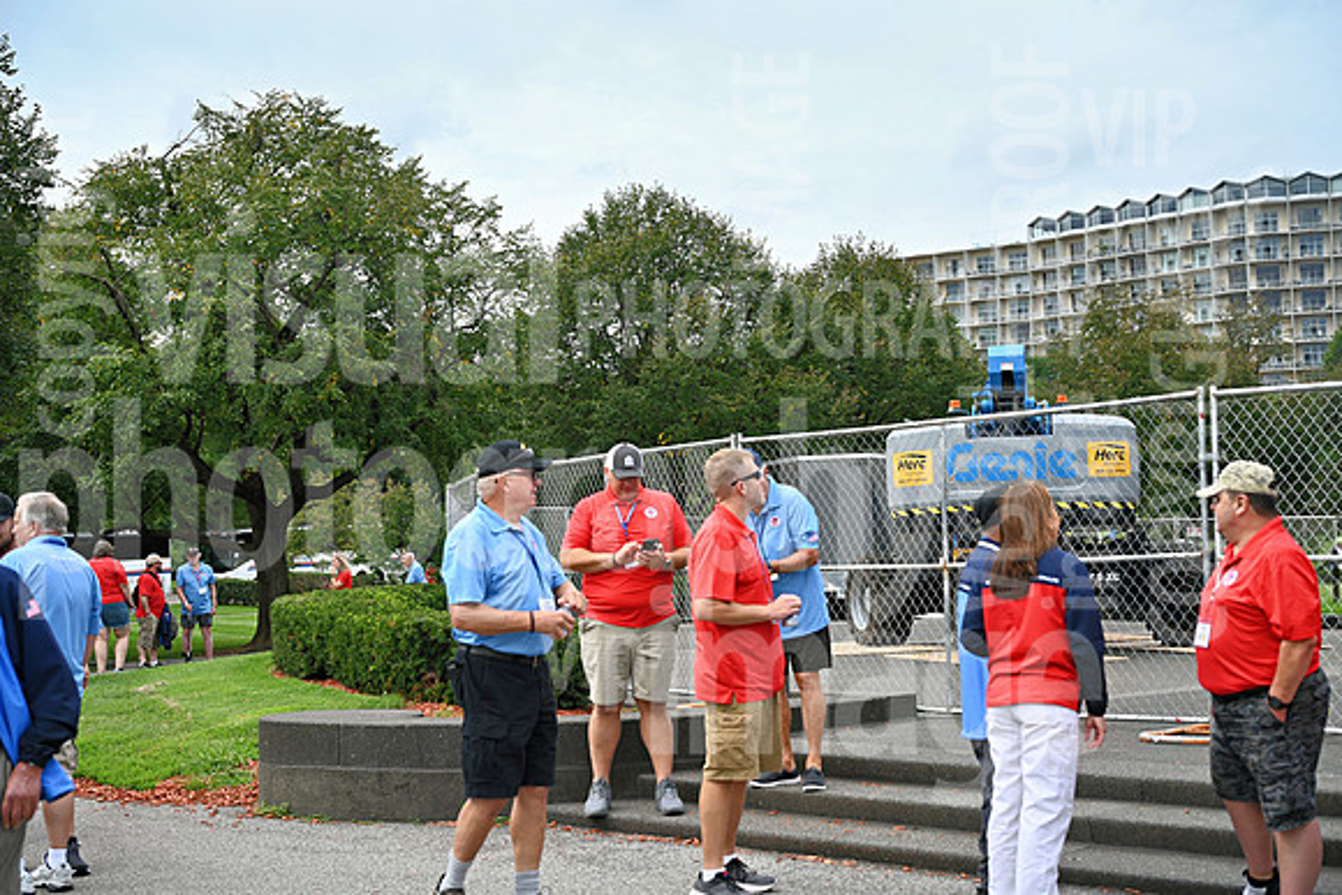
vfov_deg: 27.5
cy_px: 448
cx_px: 671
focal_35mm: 49
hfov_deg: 40.3
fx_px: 1827
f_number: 4
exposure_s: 1/320
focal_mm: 49
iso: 80
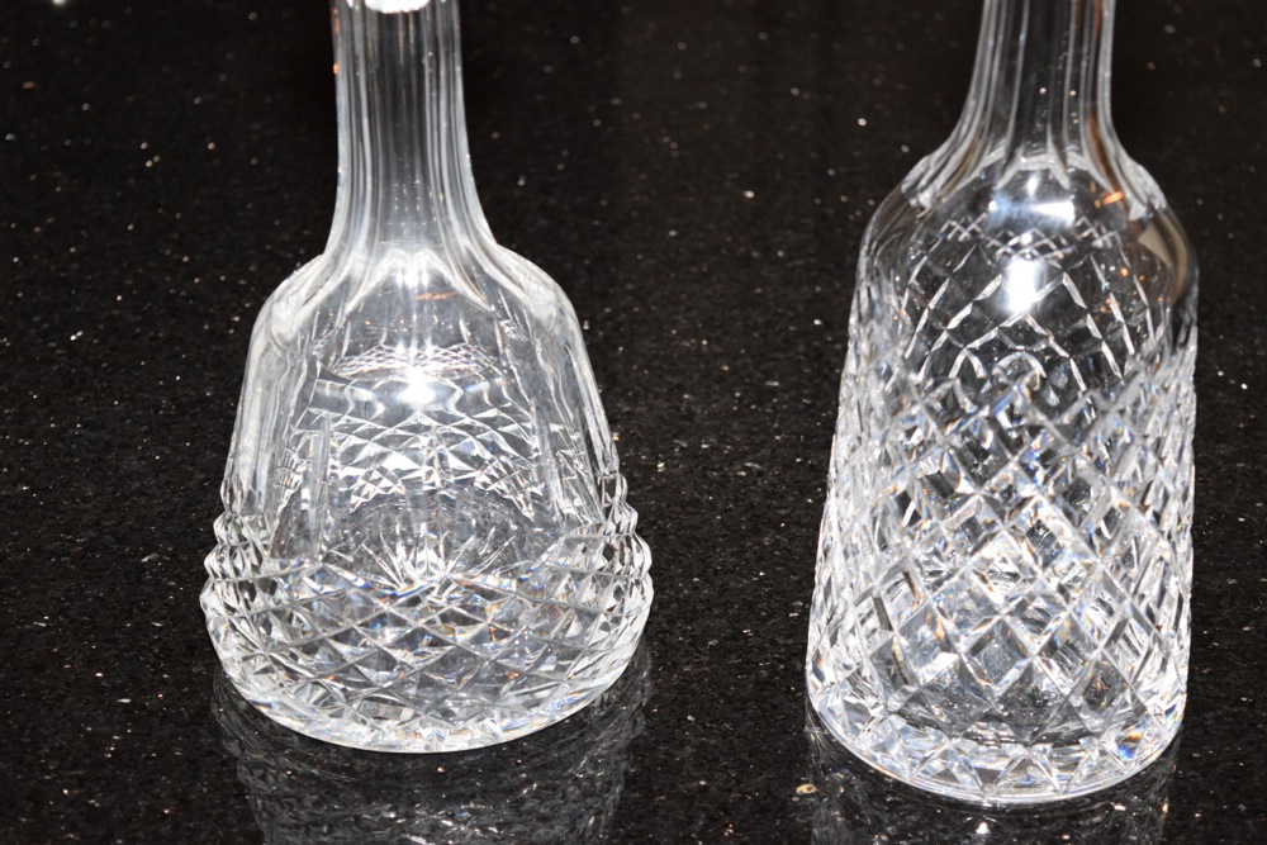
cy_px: 422
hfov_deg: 24.6
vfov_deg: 16.6
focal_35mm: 82
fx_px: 2904
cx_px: 634
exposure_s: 1/60
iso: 2200
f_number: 5.6
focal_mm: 55
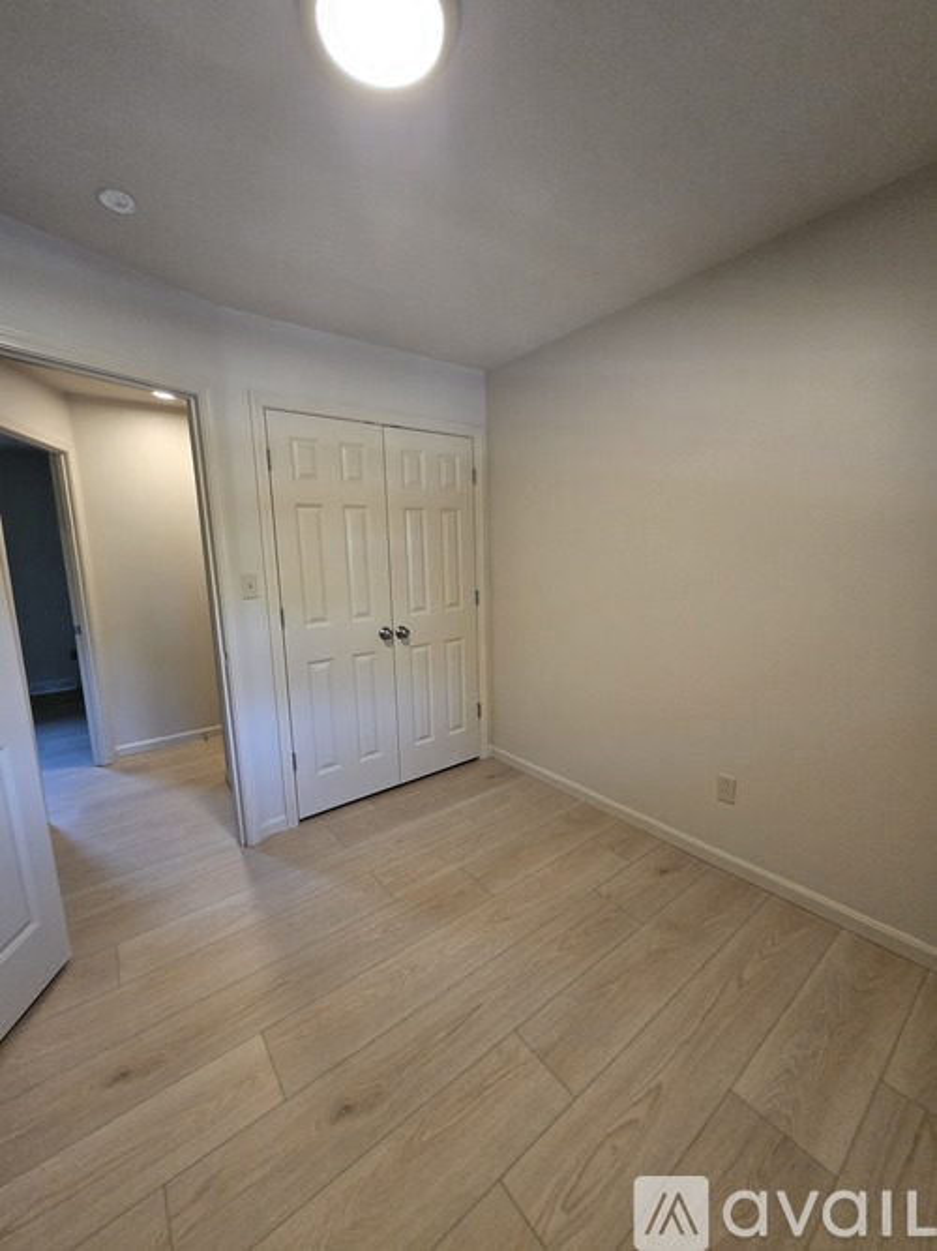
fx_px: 469
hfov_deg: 89.9
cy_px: 626
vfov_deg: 106.2
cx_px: 468
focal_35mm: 13
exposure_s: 1/60
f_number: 2.2
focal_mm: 1.7
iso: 200
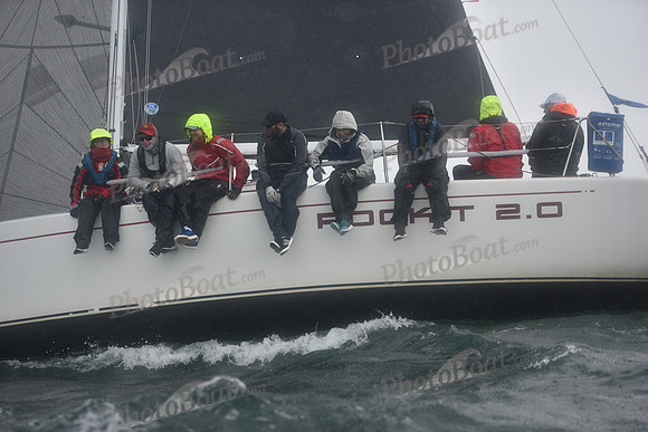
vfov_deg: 16.7
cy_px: 216
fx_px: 1476
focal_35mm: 82
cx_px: 324
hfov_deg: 24.8
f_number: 2.8
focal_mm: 82
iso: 400
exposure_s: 1/640
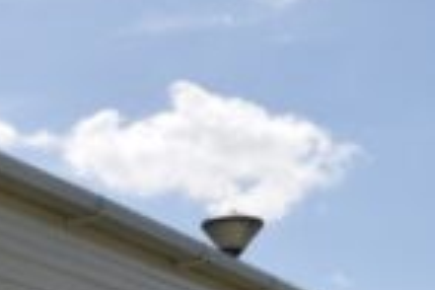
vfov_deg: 9.5
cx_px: -249
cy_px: 571
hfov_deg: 14.1
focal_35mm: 135
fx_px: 1631
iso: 100
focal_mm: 22
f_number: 11
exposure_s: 1/200
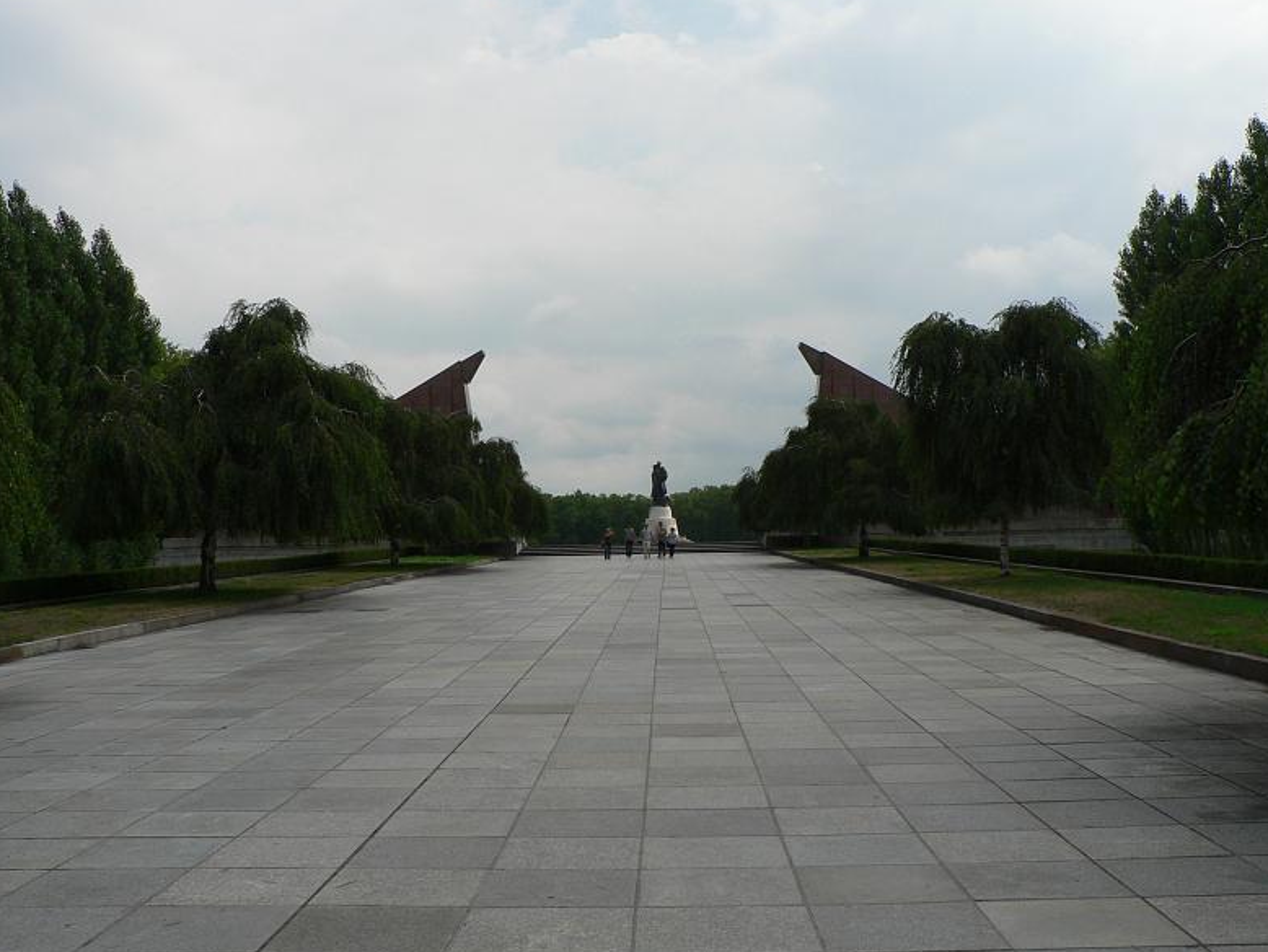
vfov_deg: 38.7
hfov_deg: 50.1
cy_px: 471
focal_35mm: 37
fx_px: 1356
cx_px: 636
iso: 80
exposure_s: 1/640
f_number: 5.6
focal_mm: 6
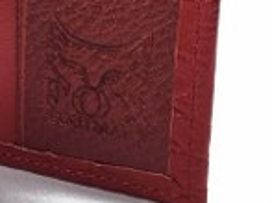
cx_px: -163
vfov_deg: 13.9
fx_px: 785
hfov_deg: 17.3
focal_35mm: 100
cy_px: -96
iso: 12
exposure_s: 1/100
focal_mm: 6.3
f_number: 1.7
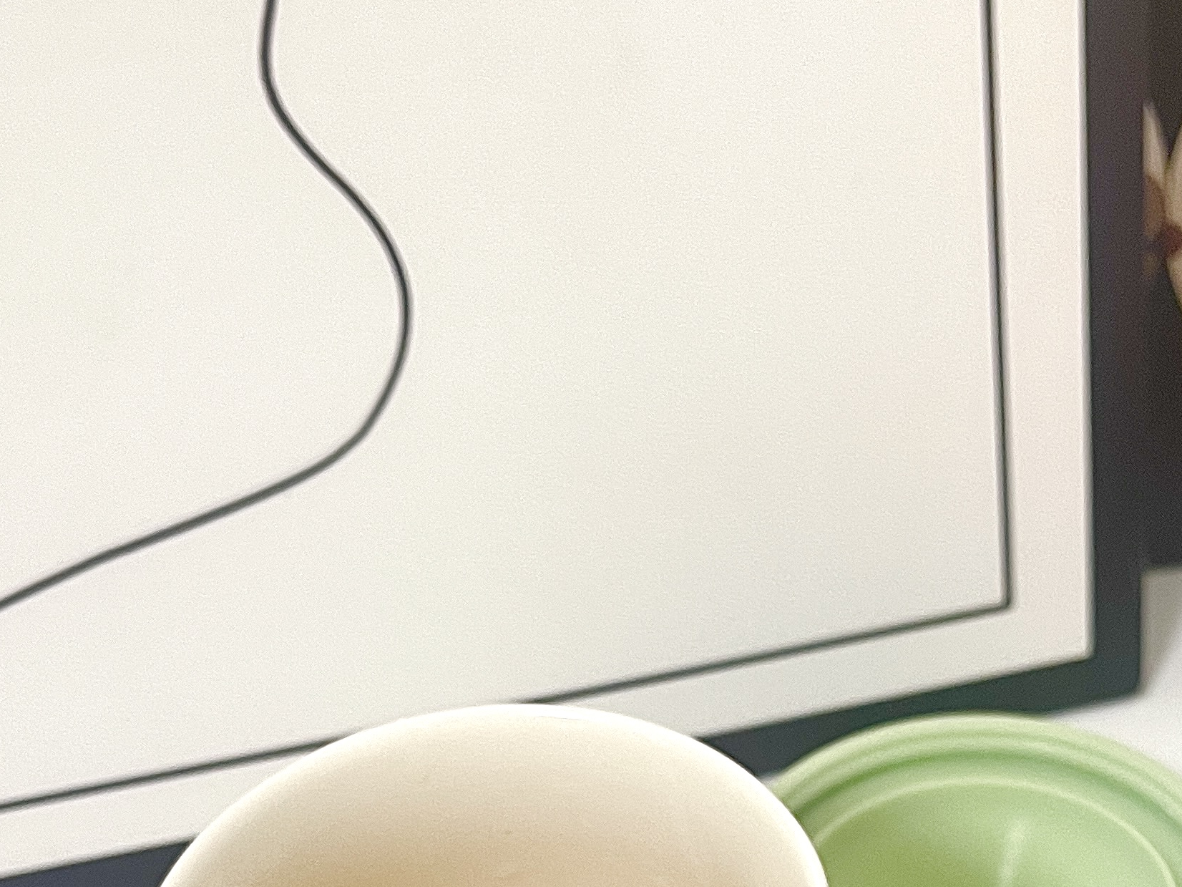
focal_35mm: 61
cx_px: 732
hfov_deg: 31.6
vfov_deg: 21.5
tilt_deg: -50.5
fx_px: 2083
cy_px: 1186
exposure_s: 1/50
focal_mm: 5.1
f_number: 1.6
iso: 125
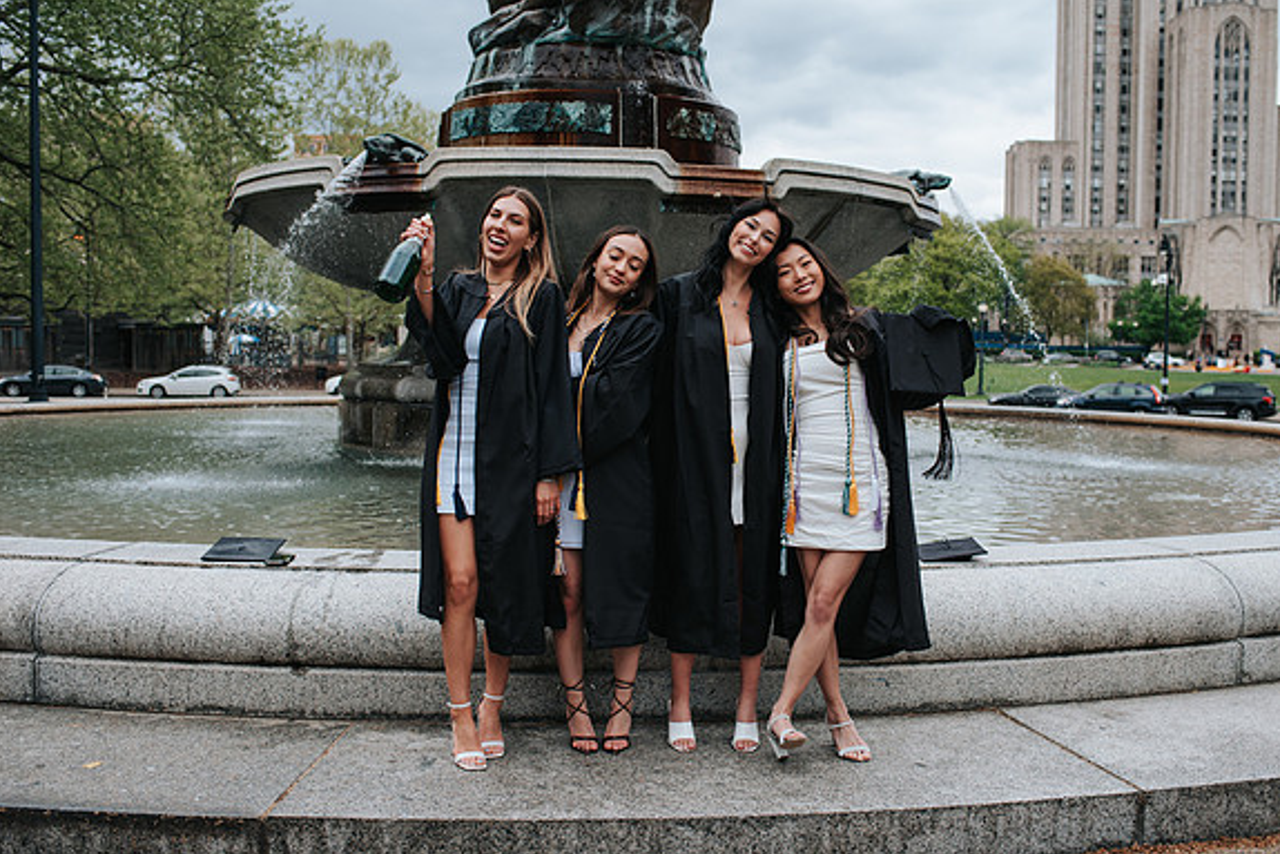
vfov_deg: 35.1
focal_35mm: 38
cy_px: 429
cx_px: 686
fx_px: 1351
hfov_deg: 50.6
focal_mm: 35
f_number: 3.5
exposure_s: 1/800
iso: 140
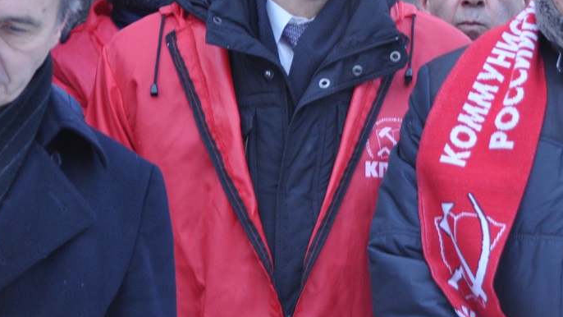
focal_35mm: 265
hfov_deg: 8.1
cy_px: -8
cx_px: 520
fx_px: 3956
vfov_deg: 4.6
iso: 800
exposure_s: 1/30
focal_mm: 90
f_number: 5.3
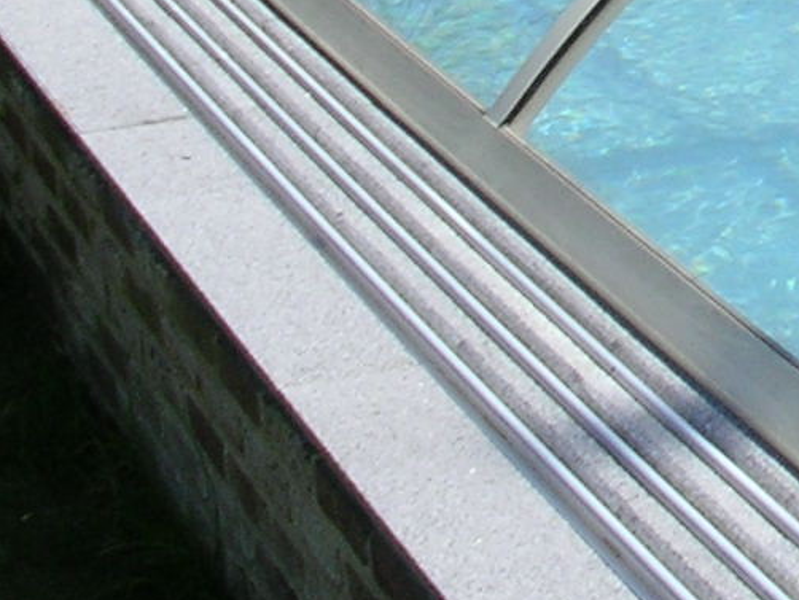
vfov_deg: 9.2
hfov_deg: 11.7
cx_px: 1450
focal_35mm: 155
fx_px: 3579
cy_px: -462
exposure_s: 1/205
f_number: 5.6
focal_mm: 5.8
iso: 50
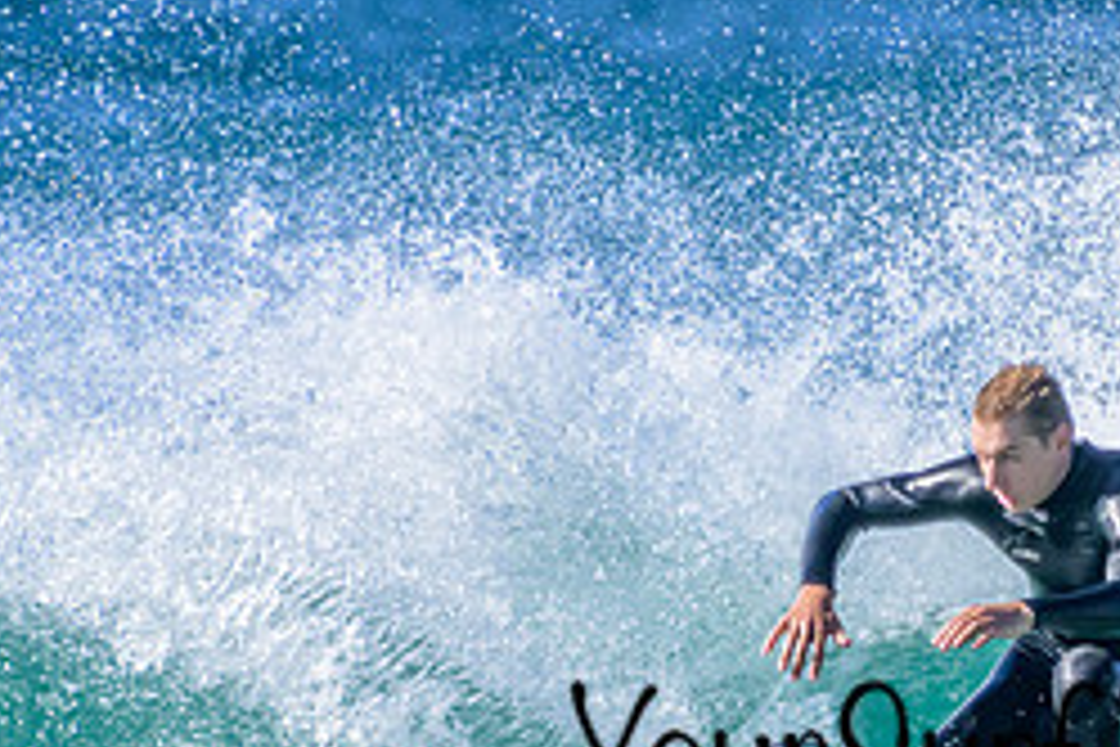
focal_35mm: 2209
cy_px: 713
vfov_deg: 0.6
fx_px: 68719
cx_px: 1035
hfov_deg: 0.9
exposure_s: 1/2000
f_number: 11
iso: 1600
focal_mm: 950
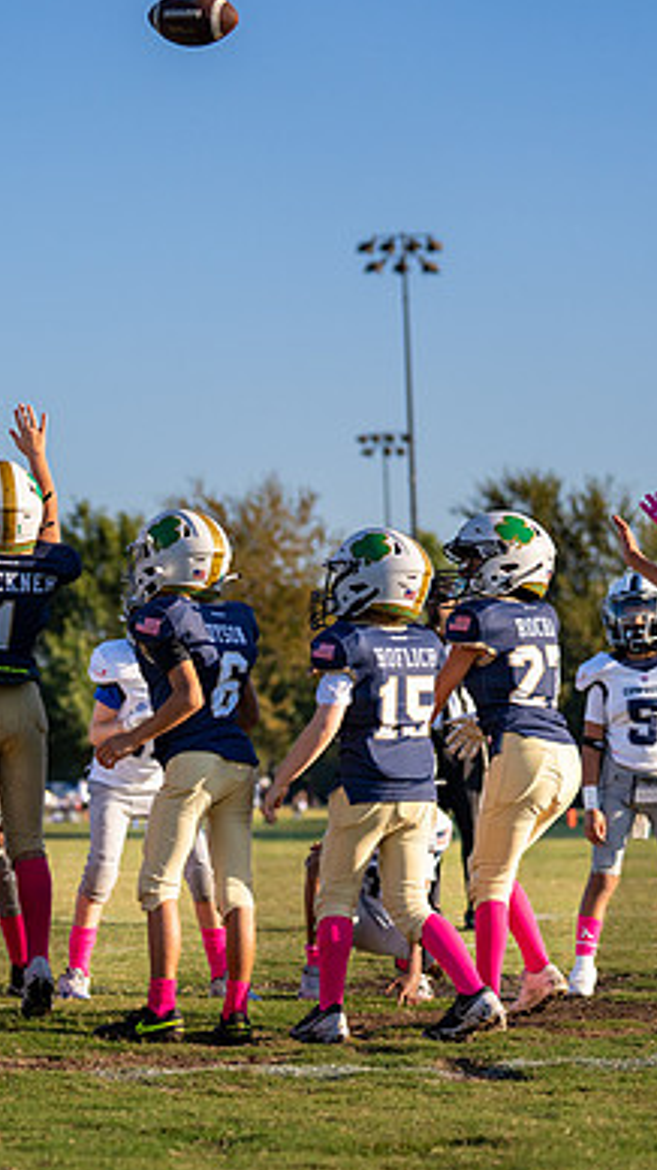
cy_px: 652
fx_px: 4185
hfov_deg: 8.9
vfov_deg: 15.9
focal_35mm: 135
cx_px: -115
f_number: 2.8
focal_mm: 70
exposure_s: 1/3200
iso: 200
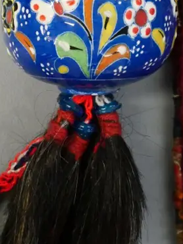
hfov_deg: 17.8
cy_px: 60
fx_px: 584
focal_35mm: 83
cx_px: 68
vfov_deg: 23.3
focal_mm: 15
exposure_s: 1/100
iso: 3200
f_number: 6.3
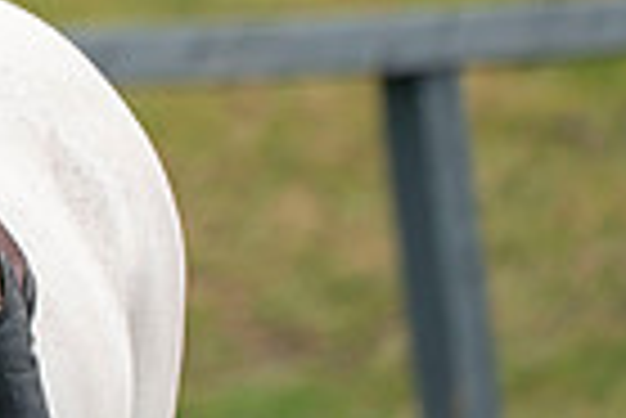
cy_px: -447
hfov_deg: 1.3
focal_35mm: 1526
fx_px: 26563
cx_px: -324
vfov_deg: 0.9
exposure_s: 1/400
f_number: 5.6
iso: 160
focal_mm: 367
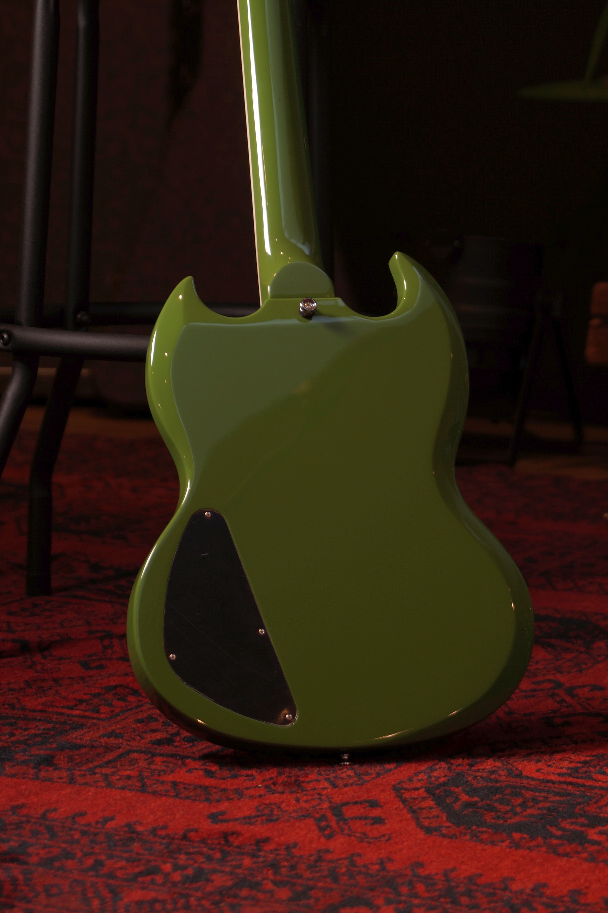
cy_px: 456
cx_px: 304
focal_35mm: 105
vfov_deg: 19.5
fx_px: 2660
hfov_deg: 13.0
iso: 100
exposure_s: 1/13
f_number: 4.5
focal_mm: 70
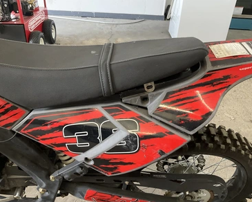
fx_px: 231
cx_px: 126
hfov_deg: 57.2
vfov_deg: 47.1
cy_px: 103
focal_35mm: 31
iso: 250
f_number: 1.8
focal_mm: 3
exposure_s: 1/60
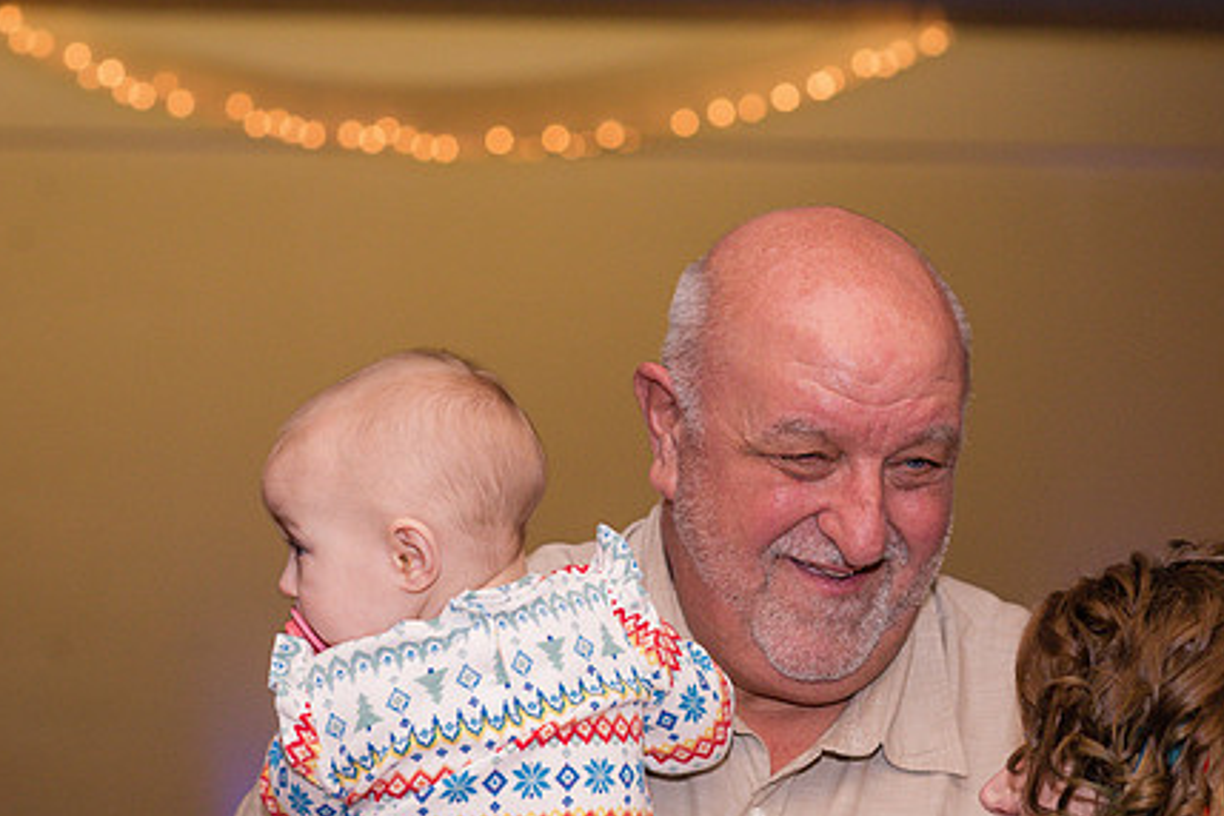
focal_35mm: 115
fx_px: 3910
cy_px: 526
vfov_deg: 11.9
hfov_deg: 17.8
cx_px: 685
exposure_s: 1/125
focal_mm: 85
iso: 640
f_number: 4
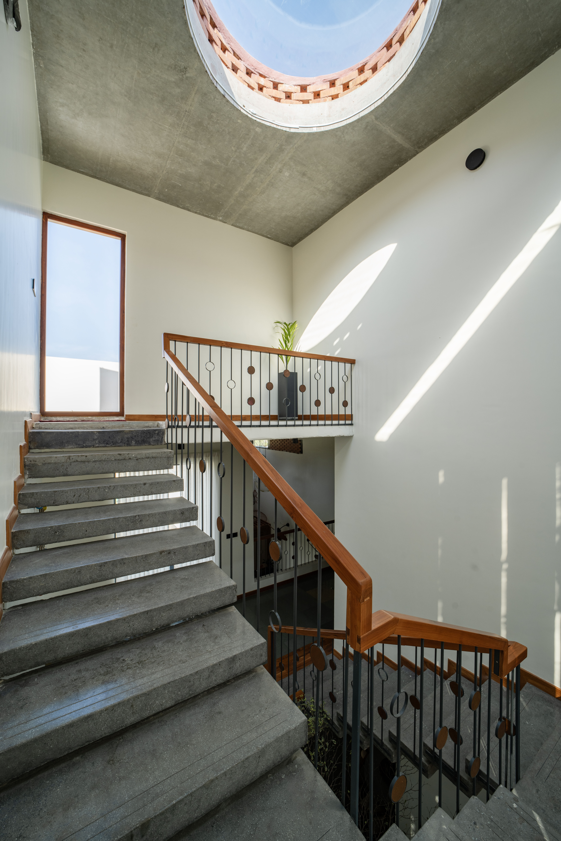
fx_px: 327
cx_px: 280
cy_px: 420
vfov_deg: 104.3
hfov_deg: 81.2
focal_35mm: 14
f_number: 9
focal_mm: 14
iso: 100
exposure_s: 1/50
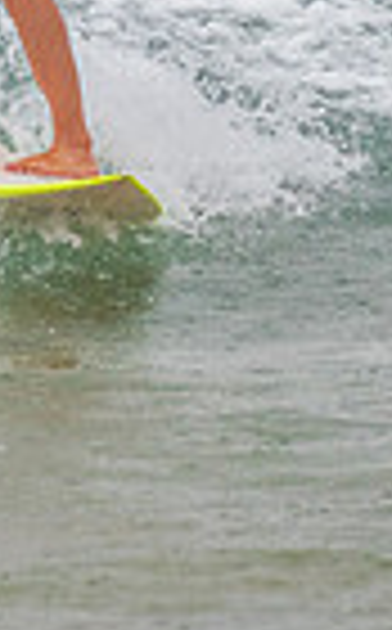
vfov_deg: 0.8
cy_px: -146
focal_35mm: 2581
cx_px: -270
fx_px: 44300
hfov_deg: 0.5
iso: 400
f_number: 5.6
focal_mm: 500
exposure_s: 1/320
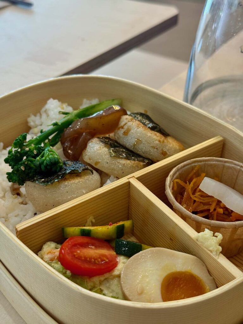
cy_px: 162
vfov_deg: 39.7
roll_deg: +0.9
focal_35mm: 48
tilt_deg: -37.7
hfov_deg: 30.3
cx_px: 122
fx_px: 449
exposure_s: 1/80
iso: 125
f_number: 1.78
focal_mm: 6.76
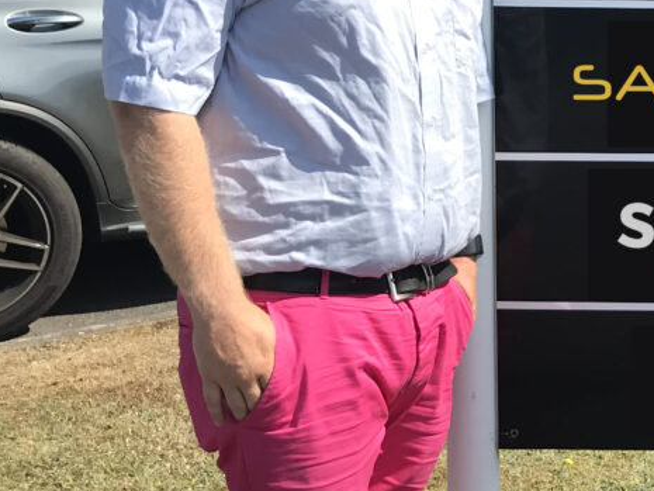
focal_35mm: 77
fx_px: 1455
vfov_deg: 19.0
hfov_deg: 22.8
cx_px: 827
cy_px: 96
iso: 20
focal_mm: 3.99
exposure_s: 1/1408
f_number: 1.8
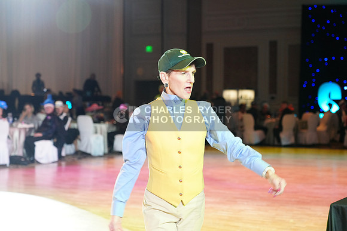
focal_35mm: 68
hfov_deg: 29.6
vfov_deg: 20.0
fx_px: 656
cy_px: 116
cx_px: 174
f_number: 4
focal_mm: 68
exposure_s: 1/250
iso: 2500
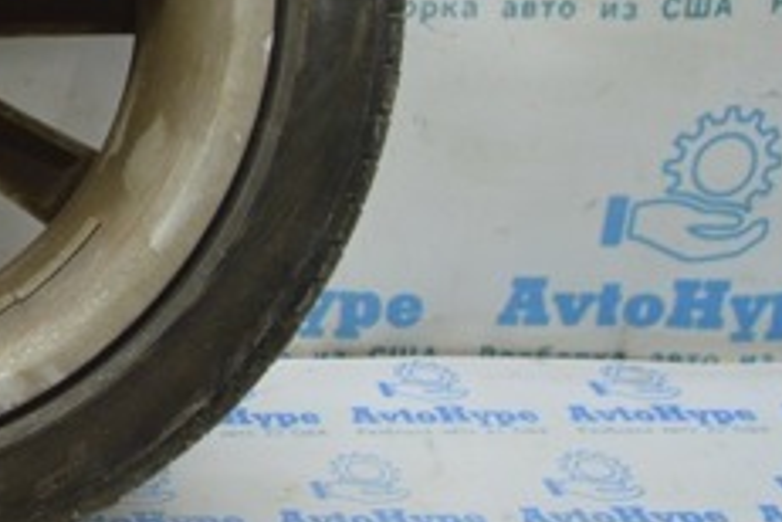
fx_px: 1803
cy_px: 15
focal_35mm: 83
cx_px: -271
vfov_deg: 16.2
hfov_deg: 21.7
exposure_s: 1/40
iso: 400
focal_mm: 20
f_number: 3.5
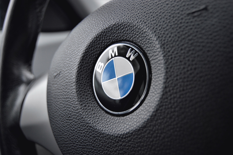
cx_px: 116
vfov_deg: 31.8
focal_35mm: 42
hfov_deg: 46.4
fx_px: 272
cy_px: 78
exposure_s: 1/50
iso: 800
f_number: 4
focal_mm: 28
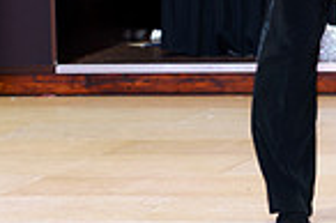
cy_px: -167
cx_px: 499
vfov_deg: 4.2
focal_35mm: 321
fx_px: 2993
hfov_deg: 6.3
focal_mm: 70
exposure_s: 1/60
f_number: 2.8
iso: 400
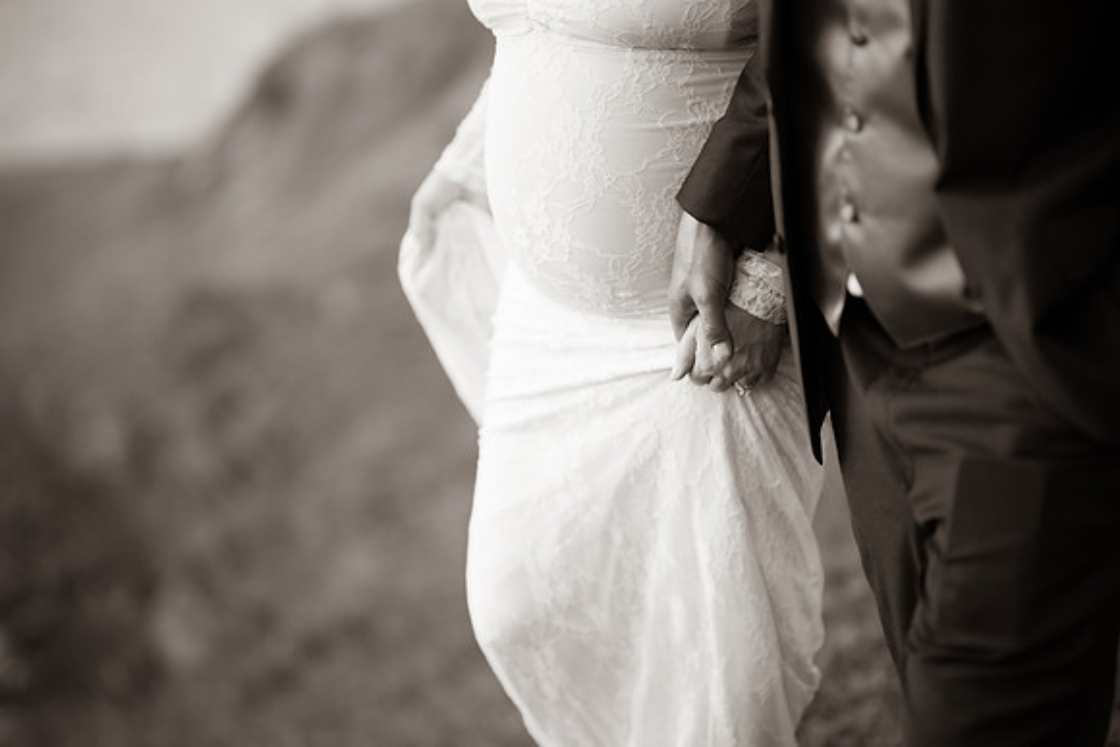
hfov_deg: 23.9
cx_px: 560
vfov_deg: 16.1
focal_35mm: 85
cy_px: 374
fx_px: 2645
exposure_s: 1/800
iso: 100
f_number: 1.4
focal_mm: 85
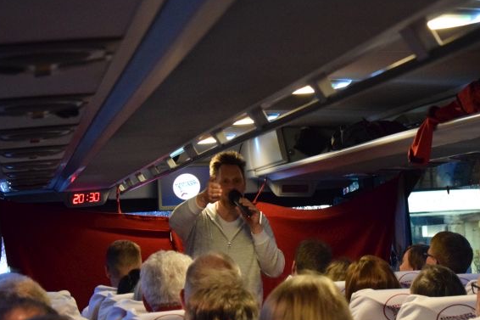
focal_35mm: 117
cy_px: 215
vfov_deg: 11.7
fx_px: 1556
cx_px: 304
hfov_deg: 17.5
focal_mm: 55
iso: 6400
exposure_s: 1/40
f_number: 5.6
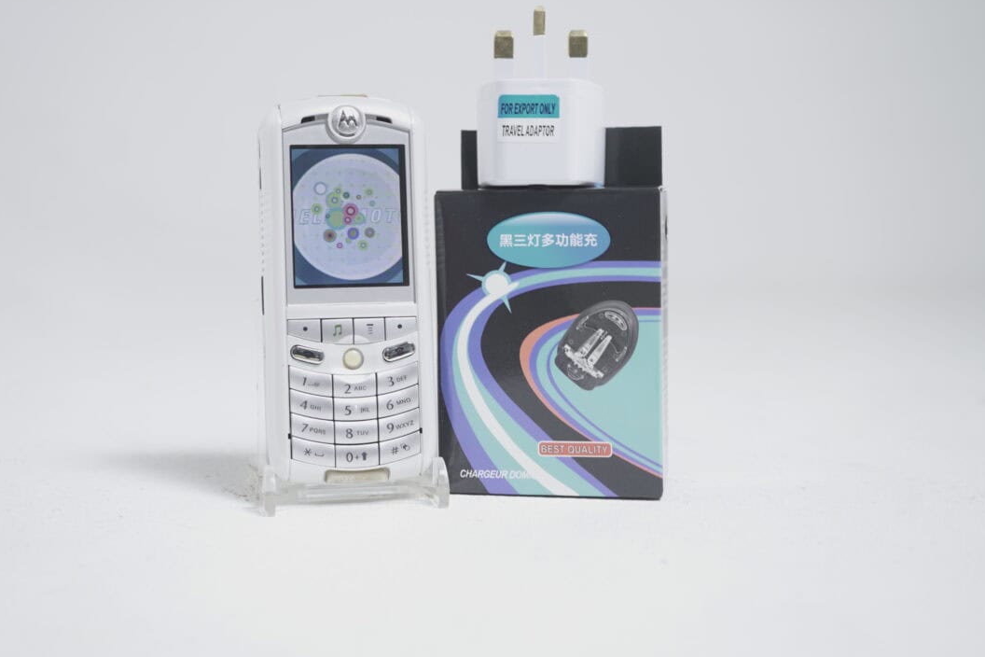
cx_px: 467
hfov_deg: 39.6
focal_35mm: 50
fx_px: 1368
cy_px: 286
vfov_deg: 27.0
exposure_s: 1/4
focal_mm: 44
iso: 100
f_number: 5.6
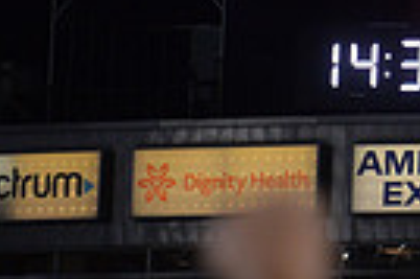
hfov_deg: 3.0
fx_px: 8087
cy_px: -212
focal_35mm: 694
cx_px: 856
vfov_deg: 2.0
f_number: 4.5
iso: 1600
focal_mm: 160
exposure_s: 1/1250
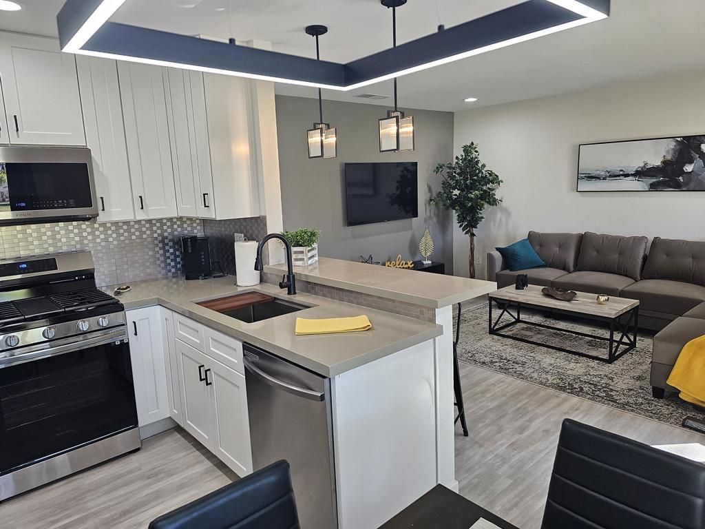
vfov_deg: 58.9
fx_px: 468
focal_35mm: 23
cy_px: 264
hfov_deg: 73.9
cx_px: 352
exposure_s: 1/120
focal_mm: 6.3
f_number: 1.7
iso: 160
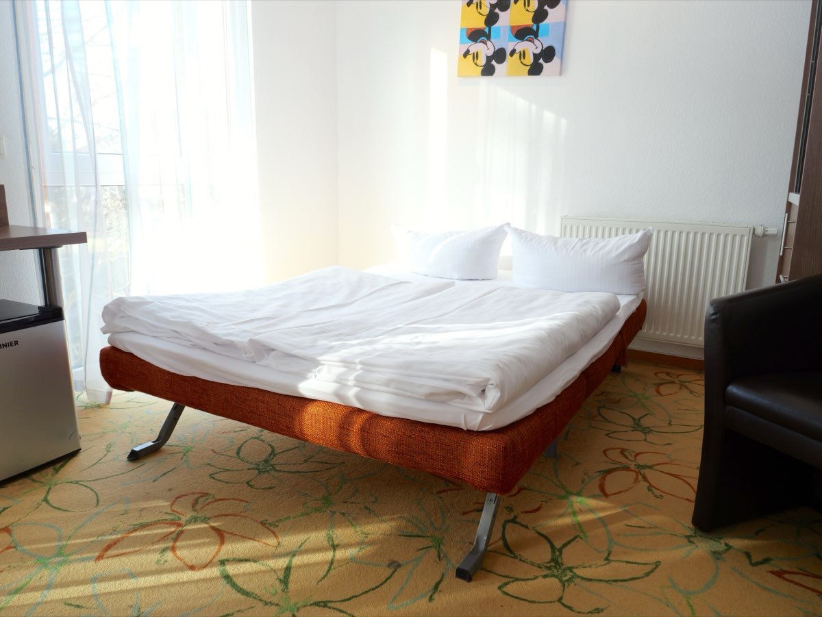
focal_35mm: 24
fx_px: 570
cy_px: 308
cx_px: 411
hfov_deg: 71.6
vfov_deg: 56.8
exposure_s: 1/20
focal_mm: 12
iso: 400
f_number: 7.1
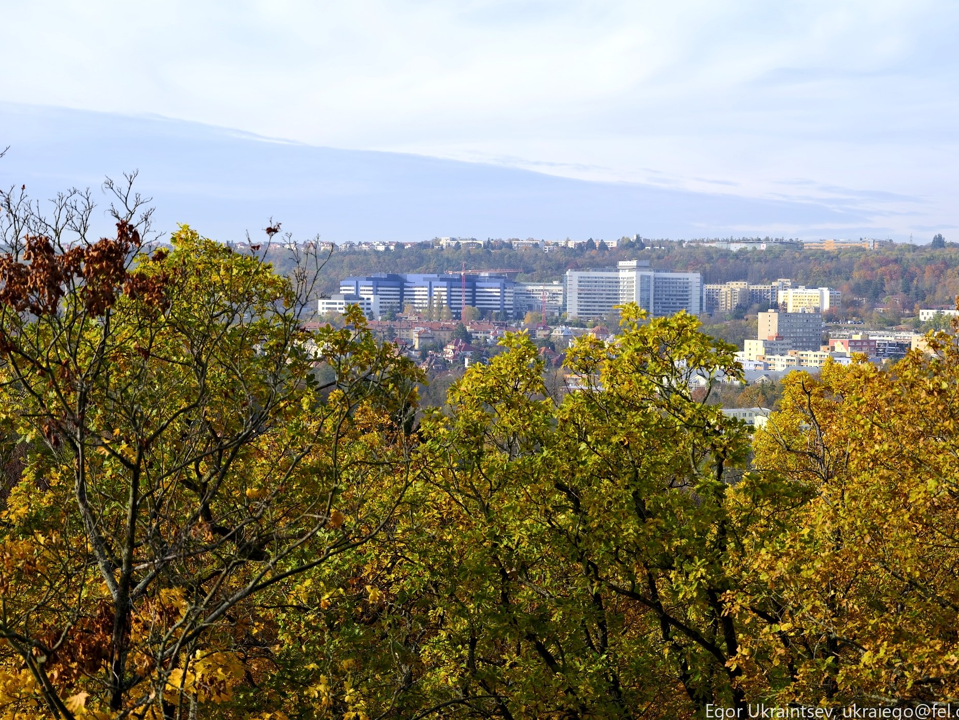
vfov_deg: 24.8
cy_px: 348
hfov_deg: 32.7
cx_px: 508
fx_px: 1635
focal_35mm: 59
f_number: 8
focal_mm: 70
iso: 100
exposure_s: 1/110
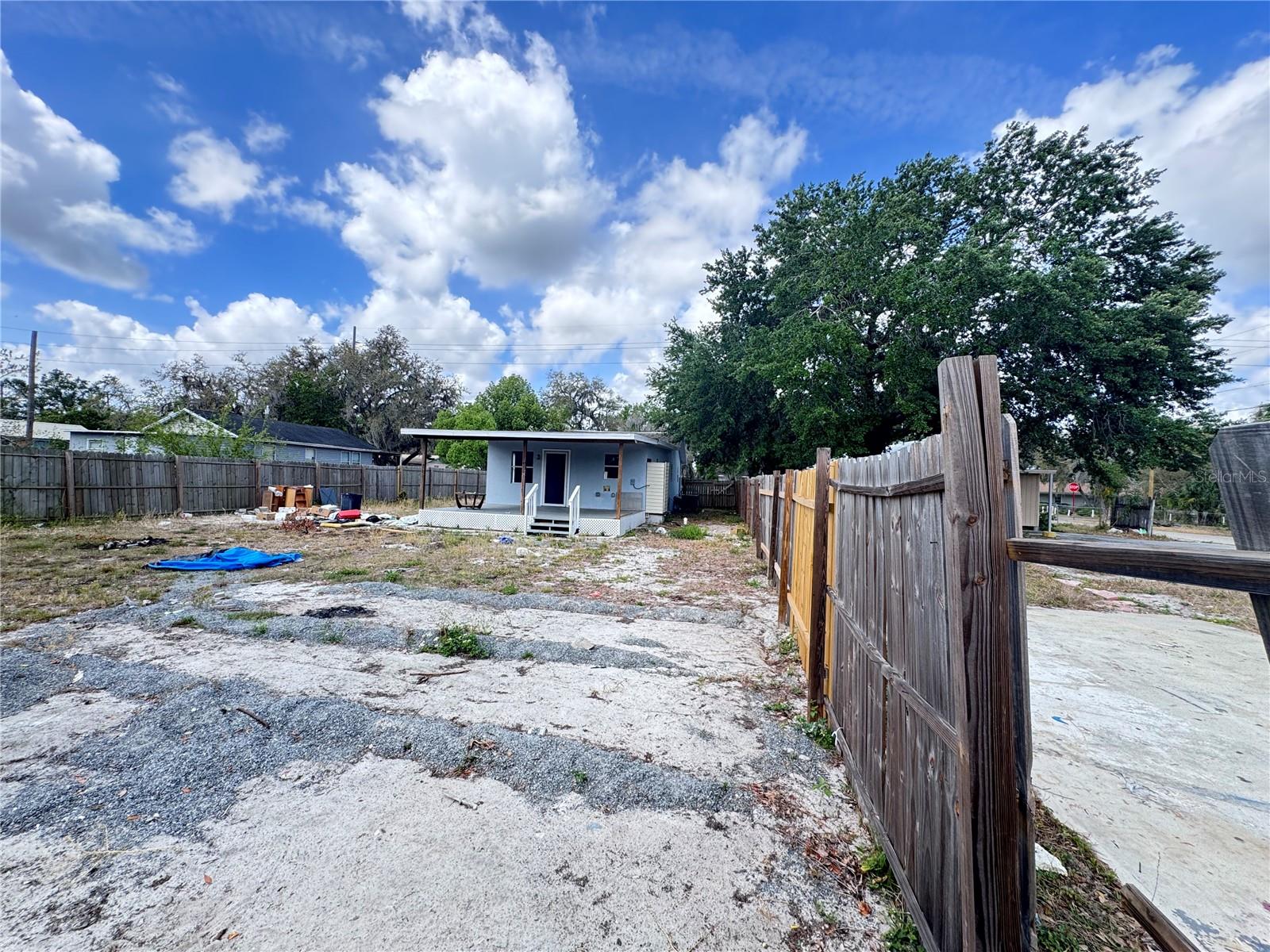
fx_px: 514
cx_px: 635
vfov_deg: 85.7
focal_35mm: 14
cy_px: 476
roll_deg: -2.0
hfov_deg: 102.1
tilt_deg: +0.5
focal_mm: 2.22
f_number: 2.2
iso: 40
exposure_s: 1/335
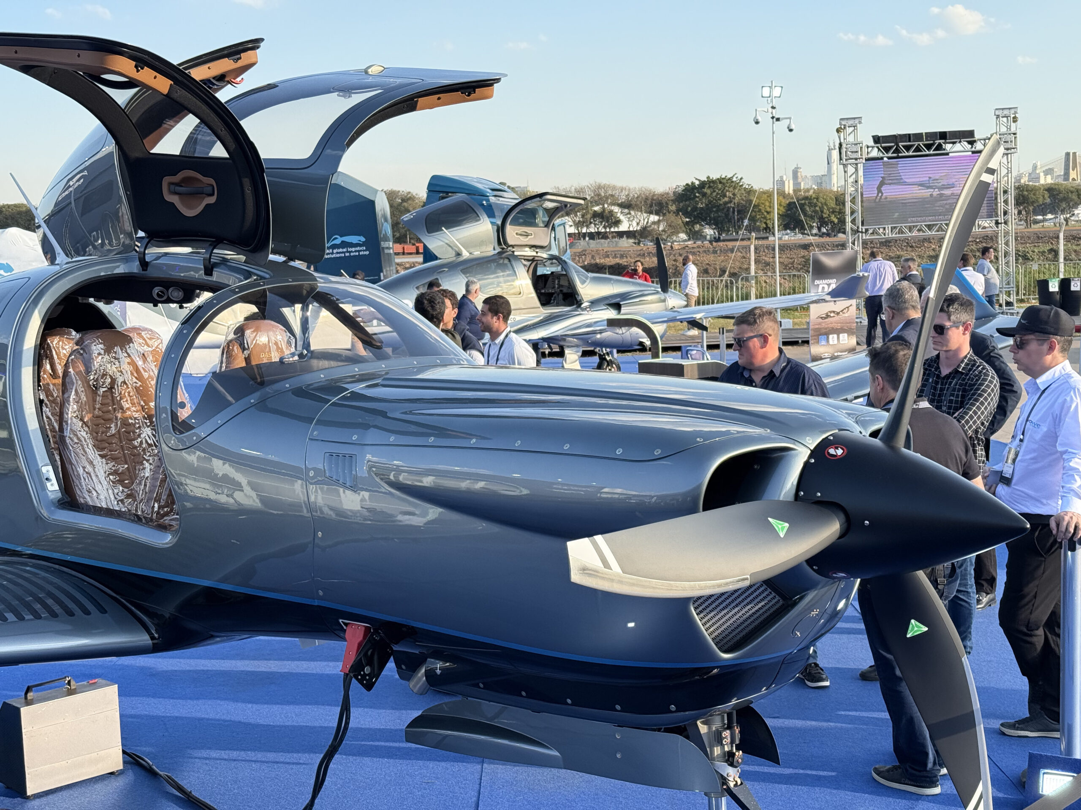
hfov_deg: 39.7
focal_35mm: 48
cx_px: 540
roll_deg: +2.2
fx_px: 1499
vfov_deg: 30.3
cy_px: 405
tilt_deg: -6.4
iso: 80
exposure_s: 1/1353
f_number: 1.78
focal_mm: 6.76
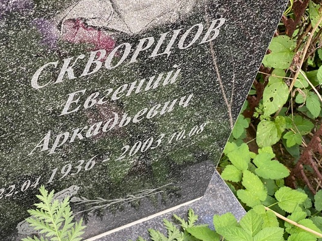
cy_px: 104
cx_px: 104
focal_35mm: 79
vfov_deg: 18.6
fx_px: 735
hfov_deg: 24.6
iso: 40
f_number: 2
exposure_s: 1/121
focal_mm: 6
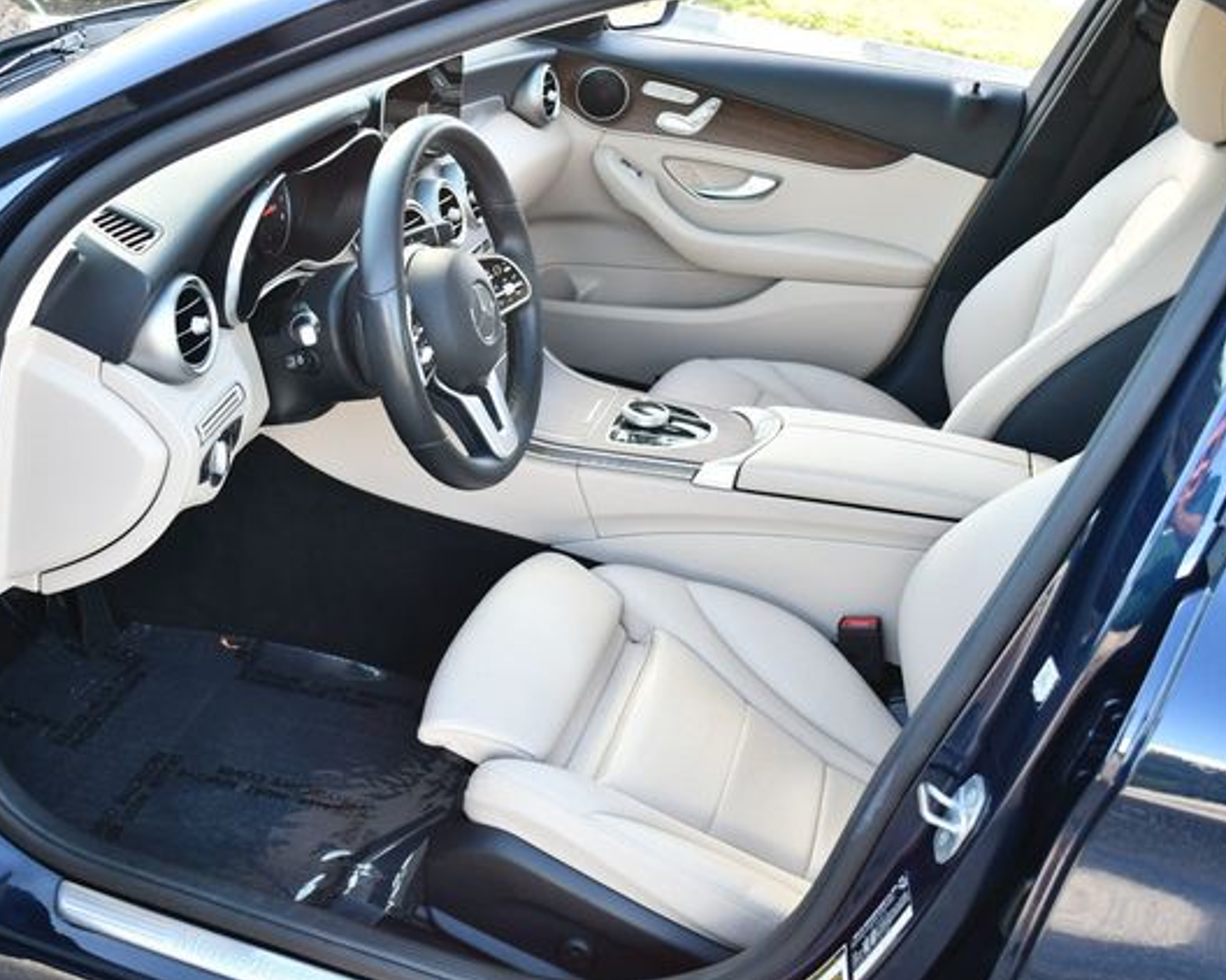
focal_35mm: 41
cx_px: 495
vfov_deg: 36.5
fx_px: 1487
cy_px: 490
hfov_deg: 44.6
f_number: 3.5
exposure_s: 1/250
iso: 640
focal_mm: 18
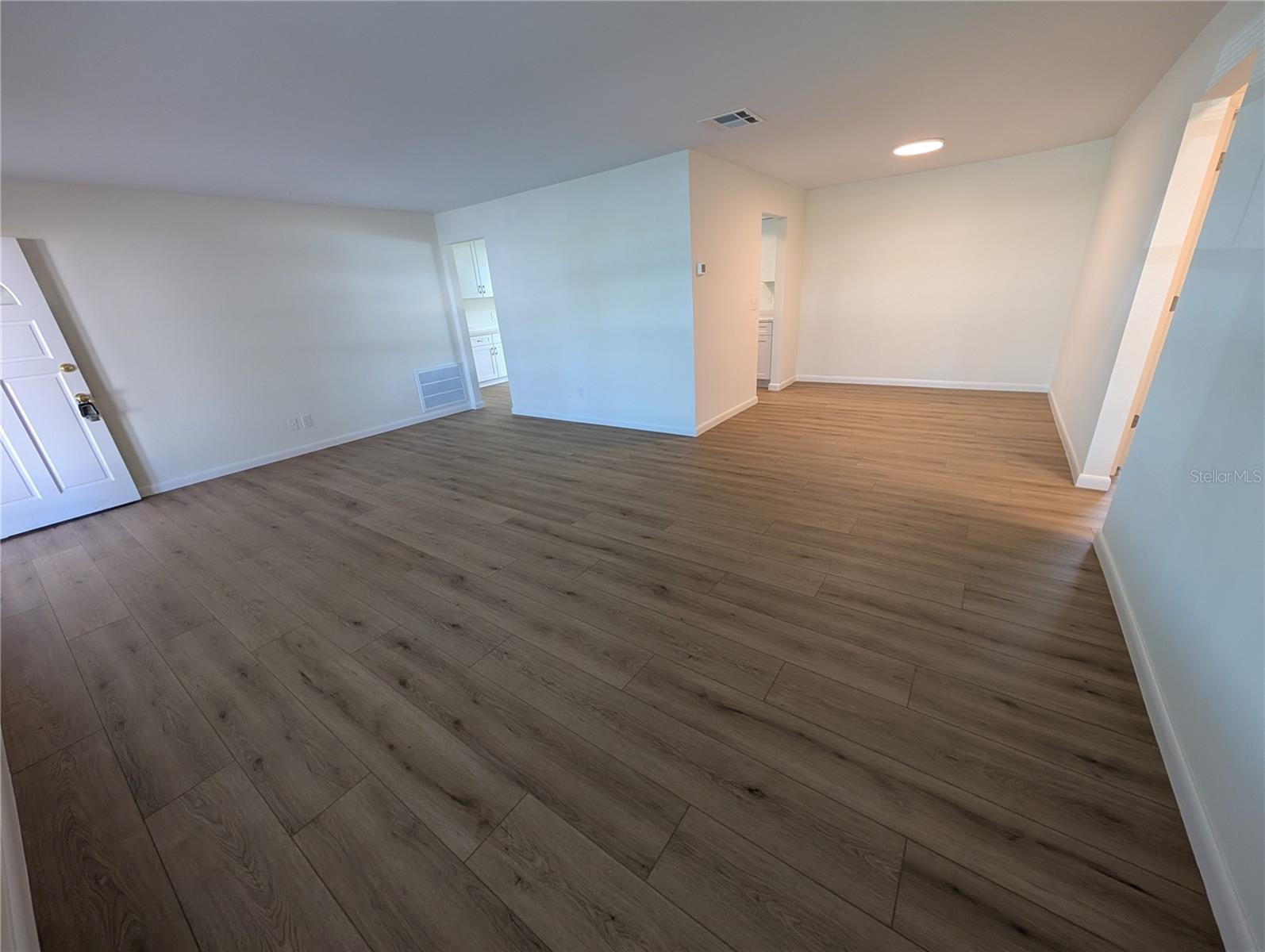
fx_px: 439
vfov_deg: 94.6
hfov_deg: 110.5
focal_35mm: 12
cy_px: 476
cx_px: 632
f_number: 1.7
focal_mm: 2.02
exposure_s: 1/60
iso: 135
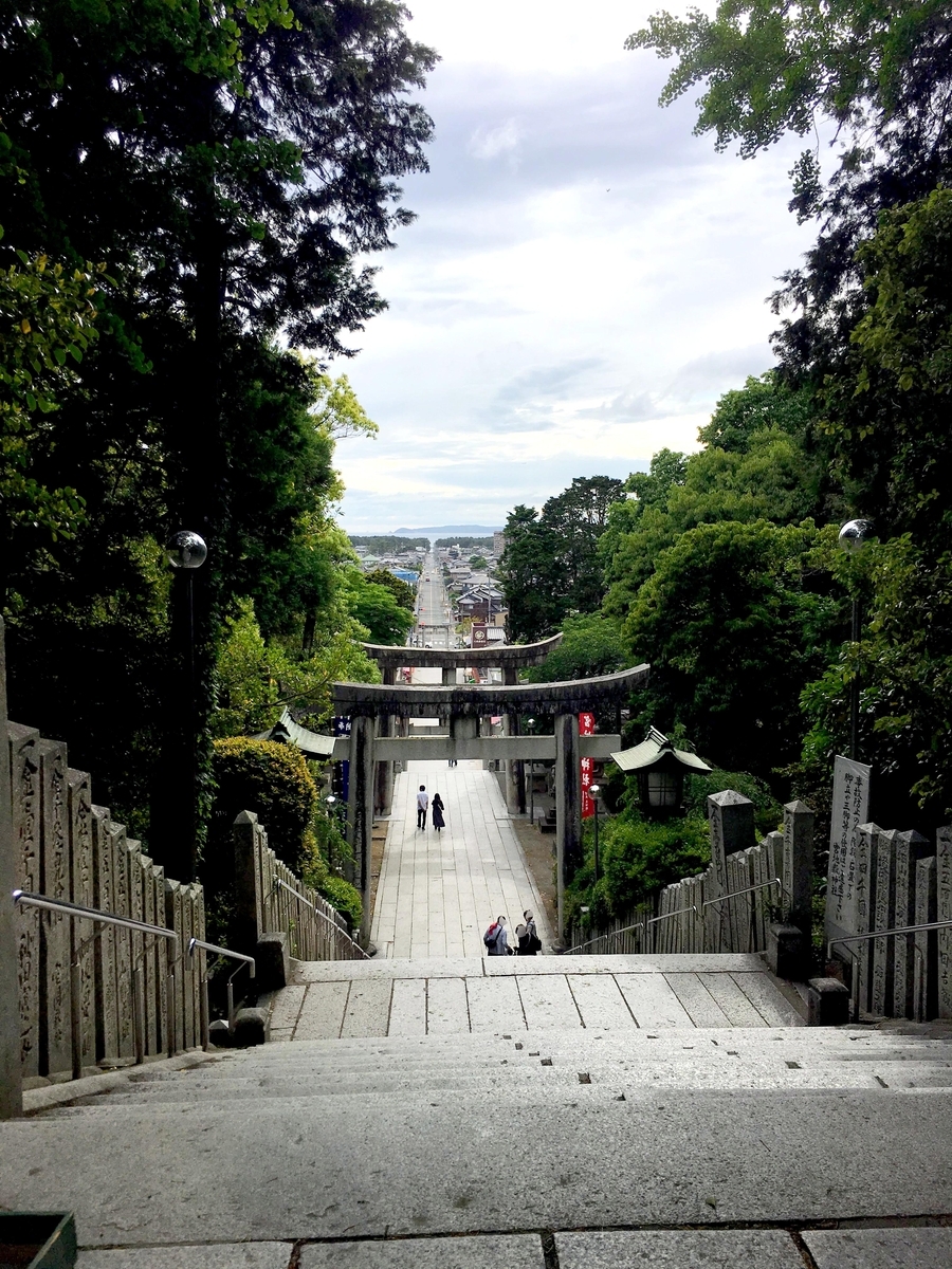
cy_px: 634
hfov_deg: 48.2
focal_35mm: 29
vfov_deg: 61.7
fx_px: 1063
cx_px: 476
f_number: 2.2
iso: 25
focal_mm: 4.15
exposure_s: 1/1261
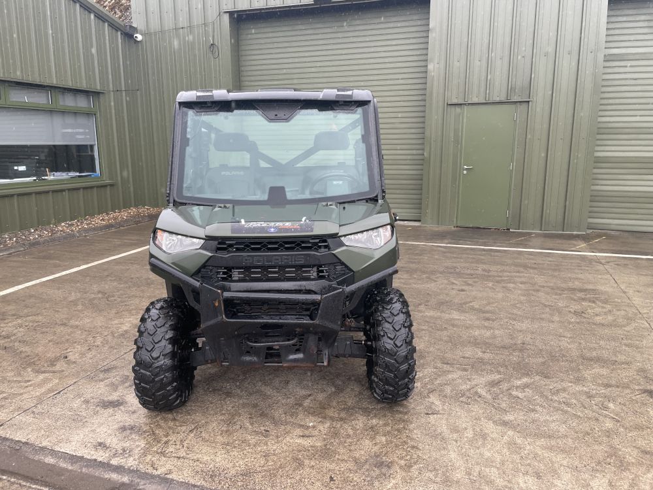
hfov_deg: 67.3
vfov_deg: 53.1
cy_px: 245
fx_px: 490
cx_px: 326
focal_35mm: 26
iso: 32
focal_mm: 4.2
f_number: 1.6
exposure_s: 1/242
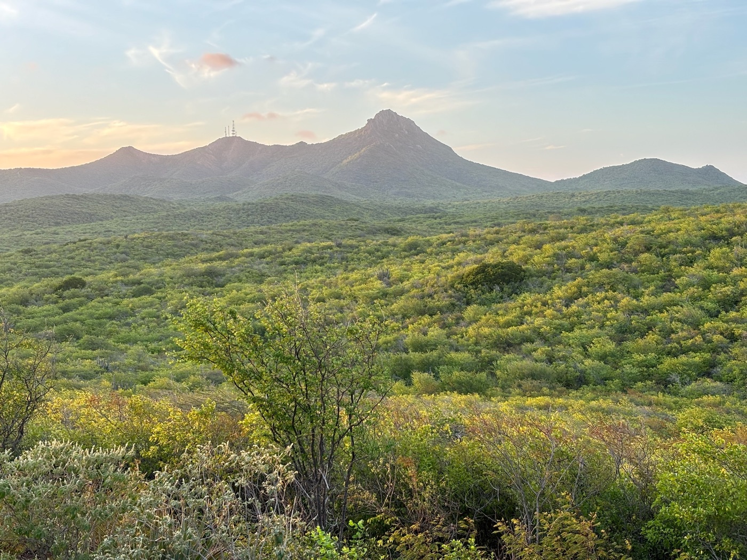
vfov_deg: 28.0
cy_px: 280
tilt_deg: -3.0
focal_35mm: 52
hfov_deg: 36.8
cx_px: 374
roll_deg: +0.7
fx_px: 1122
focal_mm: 5.96
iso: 32
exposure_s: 1/180
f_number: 1.6
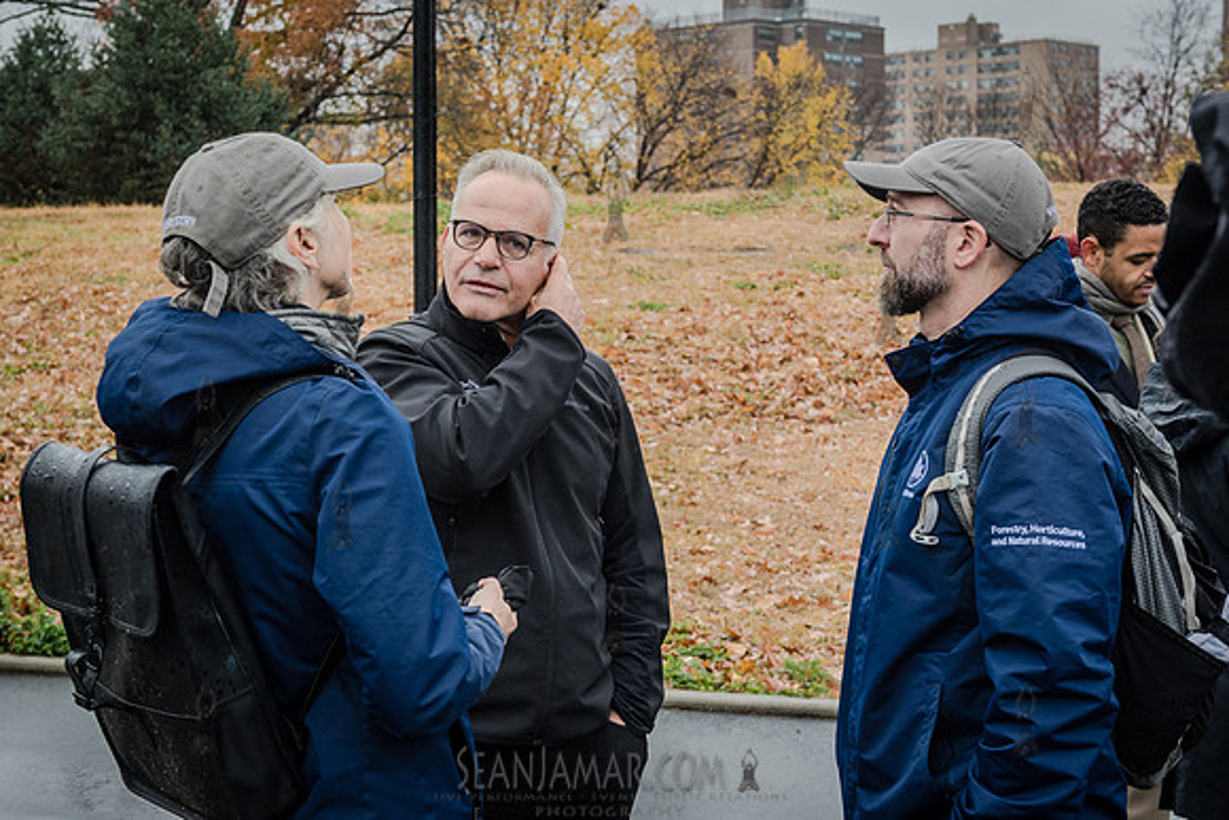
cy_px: 331
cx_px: 546
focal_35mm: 58
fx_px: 1975
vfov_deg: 23.4
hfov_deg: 34.5
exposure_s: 1/250
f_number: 5.6
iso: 500
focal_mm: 48
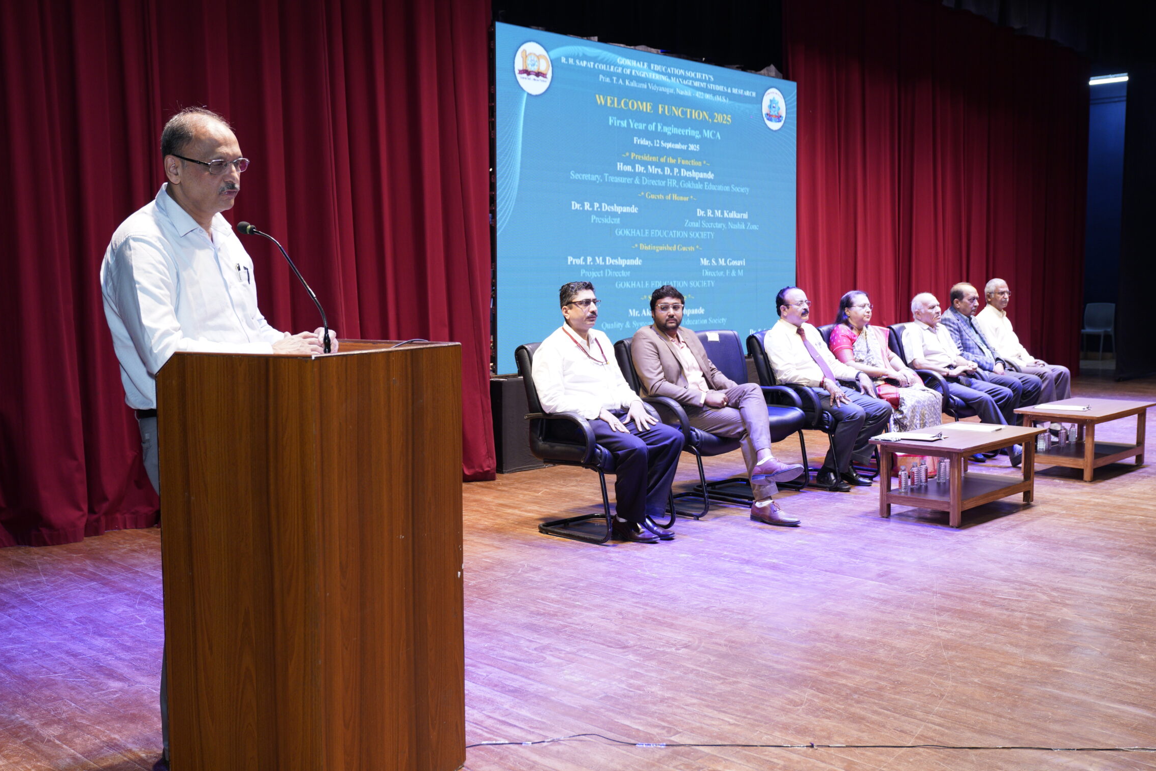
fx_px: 1156
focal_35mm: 36
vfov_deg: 36.9
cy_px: 401
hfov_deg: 53.1
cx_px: 606
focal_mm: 32
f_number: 4
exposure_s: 1/100
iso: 800
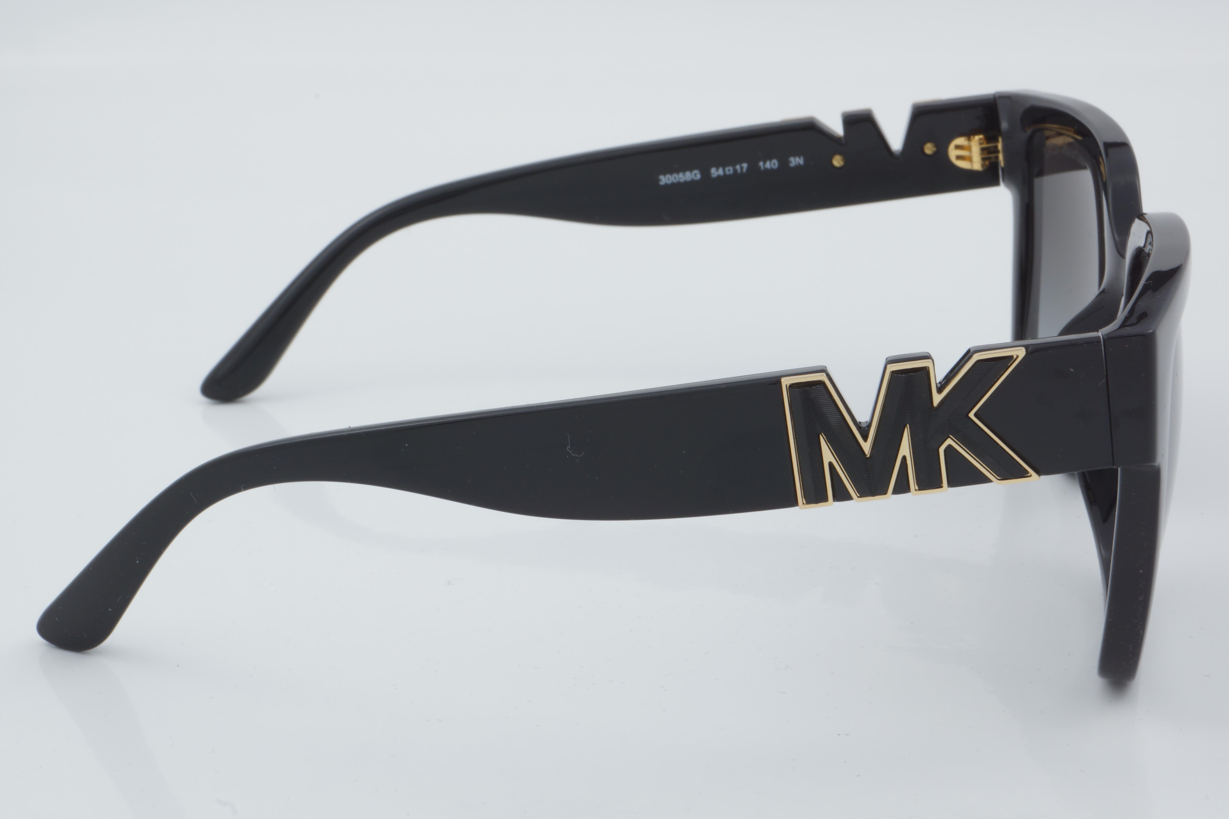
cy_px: 410
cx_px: 614
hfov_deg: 27.0
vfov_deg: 18.2
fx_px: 2560
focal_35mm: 75
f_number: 32
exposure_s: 1/4
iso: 100
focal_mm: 50
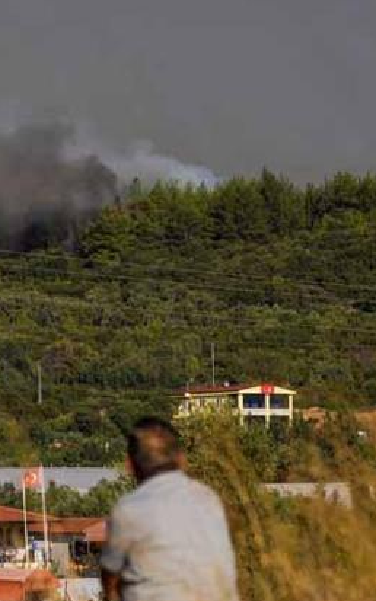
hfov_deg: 3.8
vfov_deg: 6.1
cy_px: 321
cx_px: -13
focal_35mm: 346
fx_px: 5675
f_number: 7.1
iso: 100
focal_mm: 182
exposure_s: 1/1000
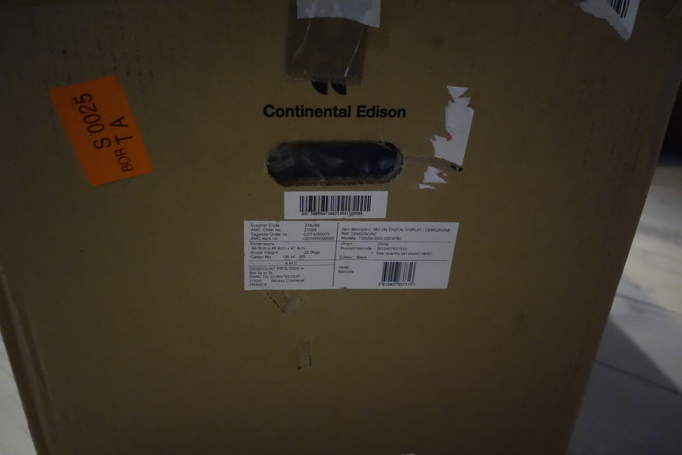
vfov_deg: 46.4
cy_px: 228
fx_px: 530
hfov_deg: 65.5
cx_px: 341
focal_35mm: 28
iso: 6400
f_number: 1.8
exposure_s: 1/250
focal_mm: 10.4
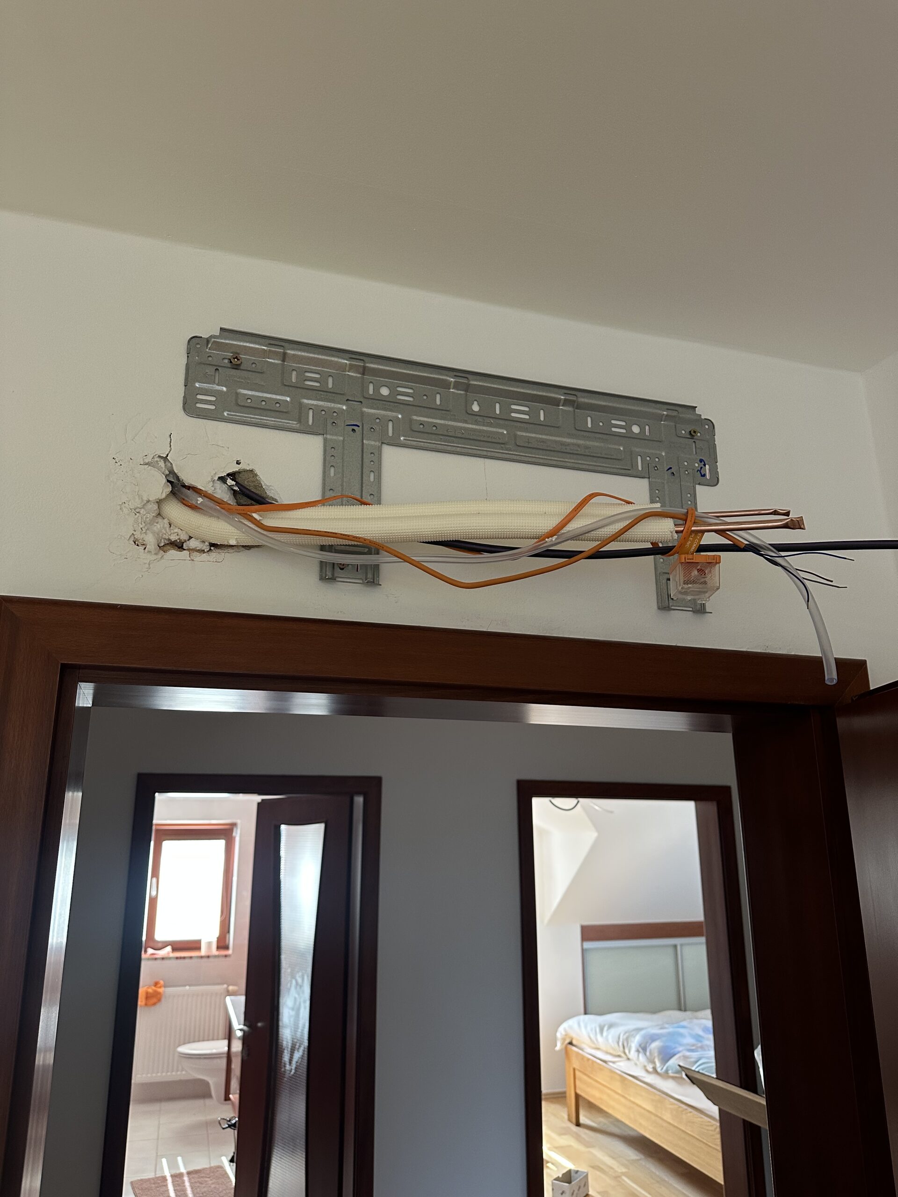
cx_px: 449
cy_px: 598
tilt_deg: +17.0
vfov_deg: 71.6
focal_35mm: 24
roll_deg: -1.0
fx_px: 830
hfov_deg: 56.8
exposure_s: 1/65
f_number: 1.78
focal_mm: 6.86
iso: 250
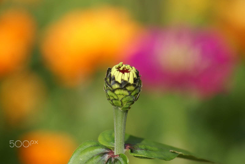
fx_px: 2862
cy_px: 82
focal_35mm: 420
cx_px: 122
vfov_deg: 3.3
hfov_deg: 4.9
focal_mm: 280
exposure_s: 1/250
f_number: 8
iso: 100
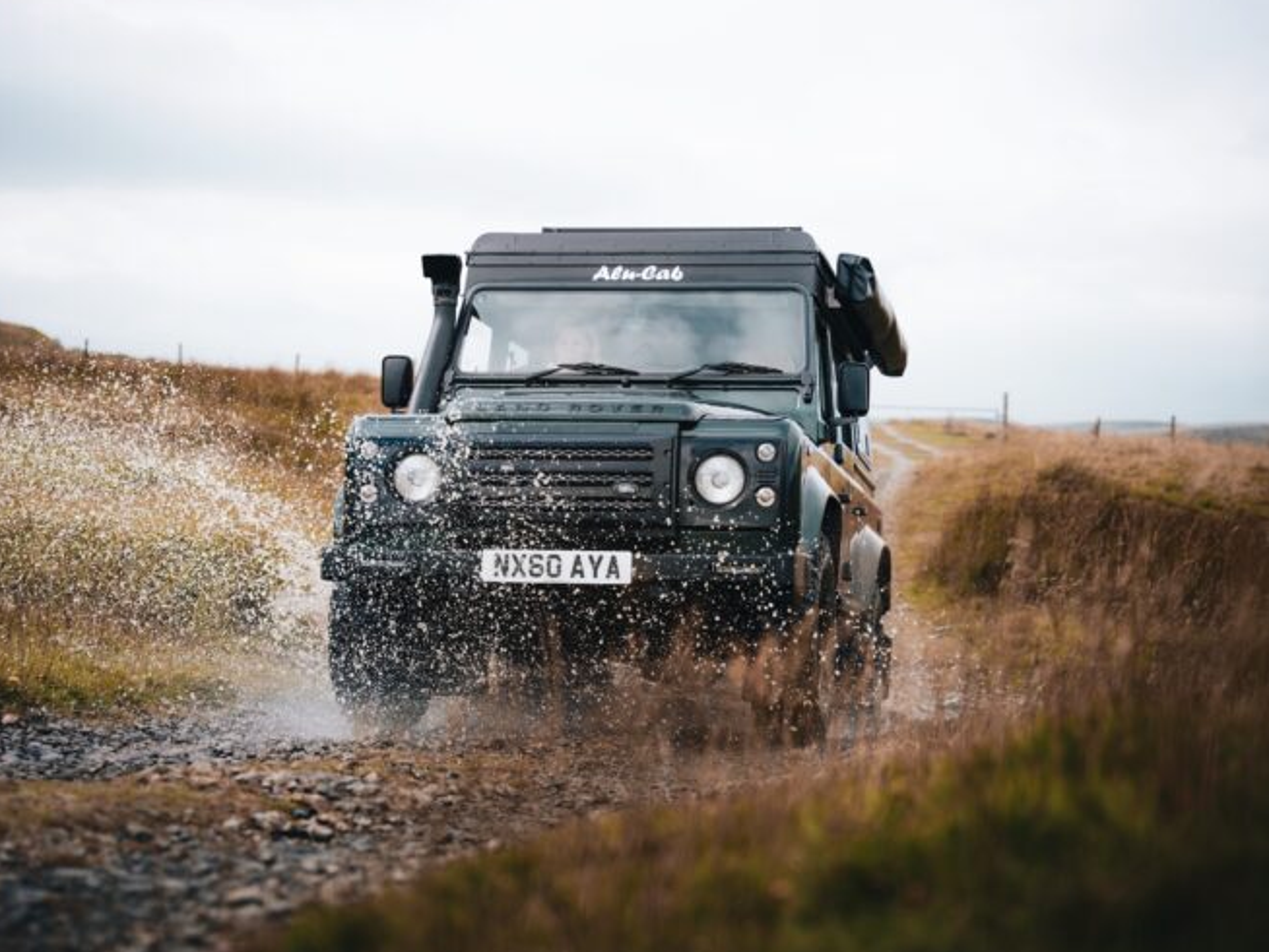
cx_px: 633
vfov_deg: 20.9
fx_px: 2588
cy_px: 469
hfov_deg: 27.6
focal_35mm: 71
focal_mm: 62.5
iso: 64
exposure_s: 1/800
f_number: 2.8
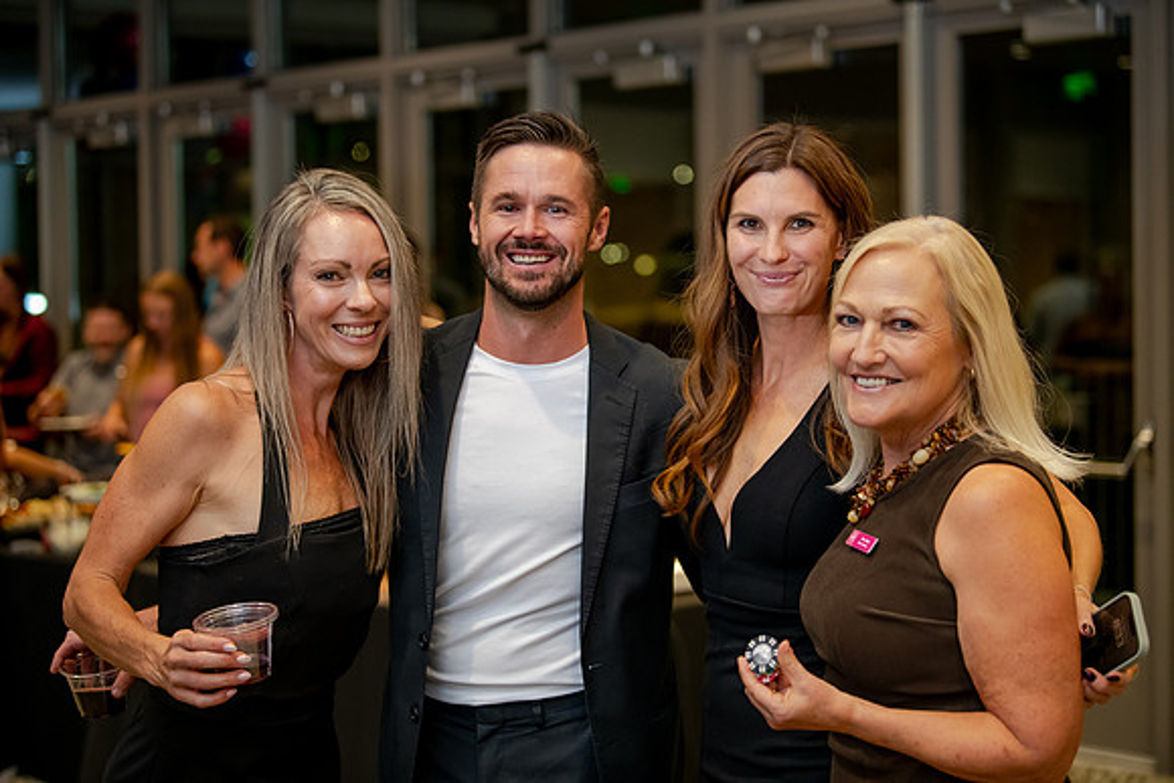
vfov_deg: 19.5
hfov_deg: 28.8
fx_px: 2283
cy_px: 392
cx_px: 587
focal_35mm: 70
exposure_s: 1/125
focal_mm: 70
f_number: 2.8
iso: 2500
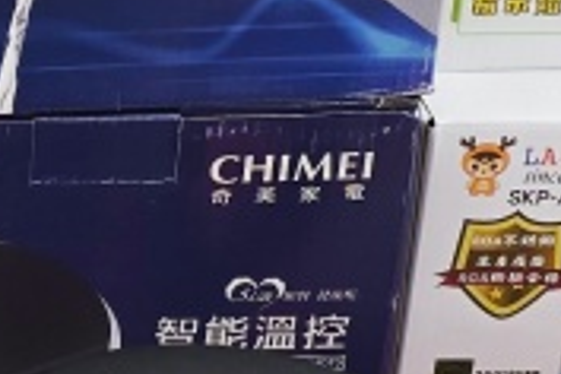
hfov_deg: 11.6
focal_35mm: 162
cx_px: -479
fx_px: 2524
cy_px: 76
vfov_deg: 8.5
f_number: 1.7
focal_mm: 6.3
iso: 400
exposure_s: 1/120
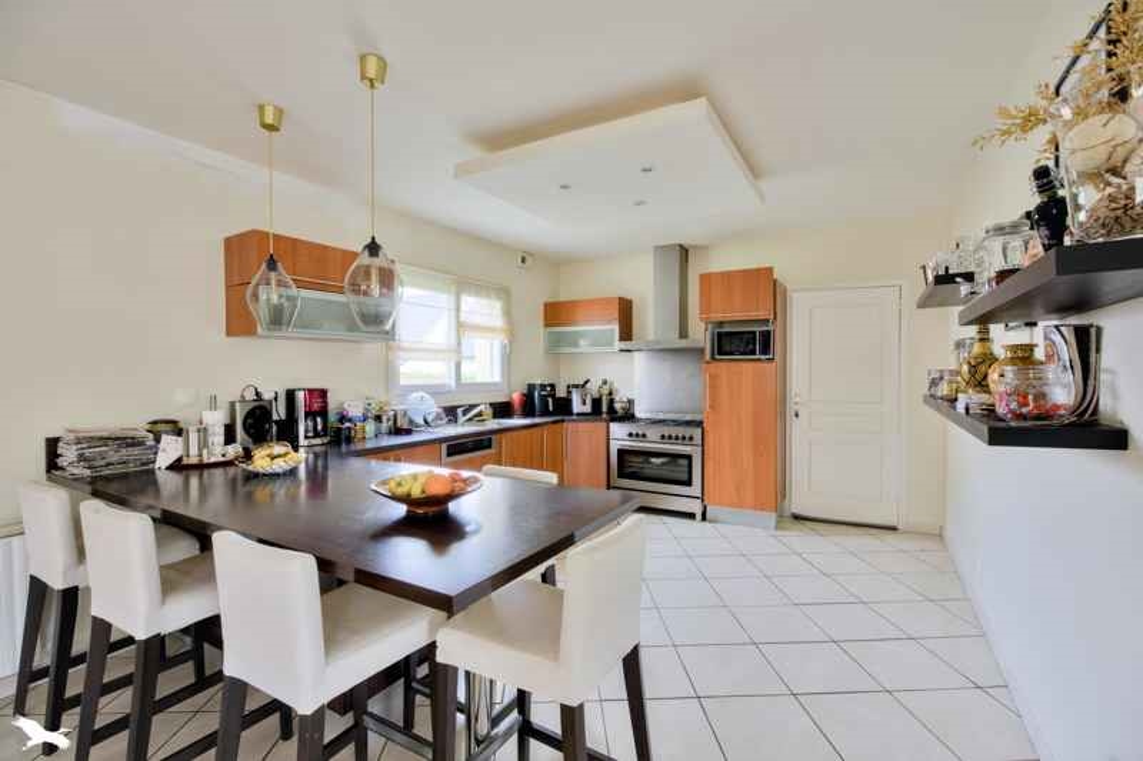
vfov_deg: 73.7
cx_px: 572
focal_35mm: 16
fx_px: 508
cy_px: 380
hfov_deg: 96.7
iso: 800
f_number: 8
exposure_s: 1/25
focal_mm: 16
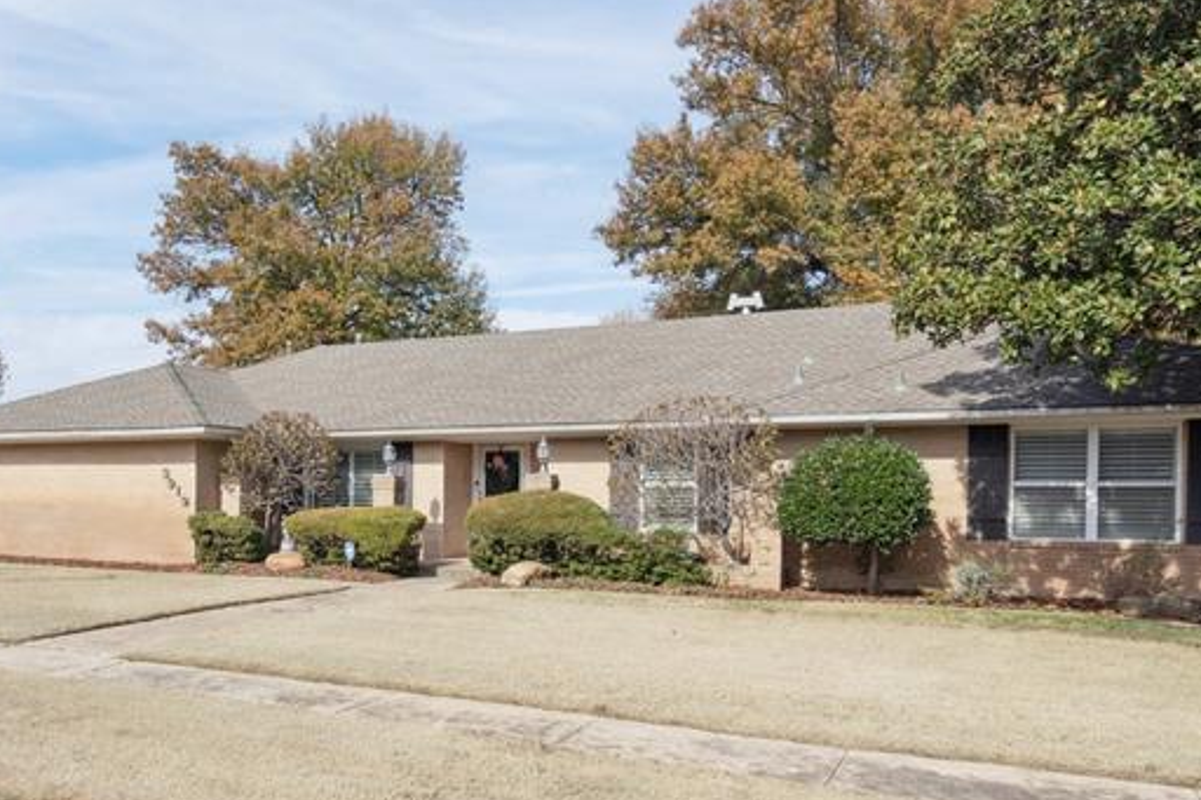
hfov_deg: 56.2
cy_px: 528
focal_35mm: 32
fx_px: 1067
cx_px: 317
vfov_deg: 40.6
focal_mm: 16
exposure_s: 1/1250
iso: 200
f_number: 7.1
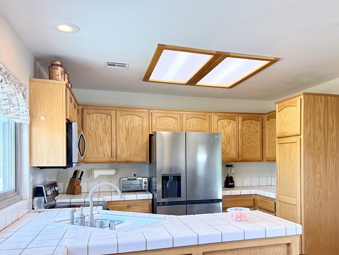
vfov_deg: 45.0
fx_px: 304
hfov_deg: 57.5
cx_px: 215
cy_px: 161
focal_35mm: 31
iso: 200
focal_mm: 6.76
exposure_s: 1/133
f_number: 1.78
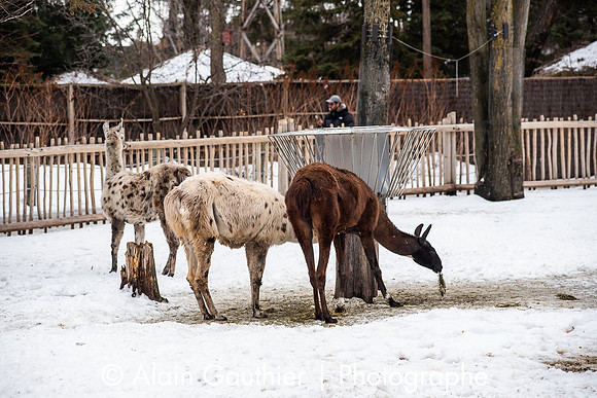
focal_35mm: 135
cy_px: 199
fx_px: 2239
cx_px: 298
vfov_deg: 10.2
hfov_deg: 15.2
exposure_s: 1/250
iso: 400
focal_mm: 135
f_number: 4.5
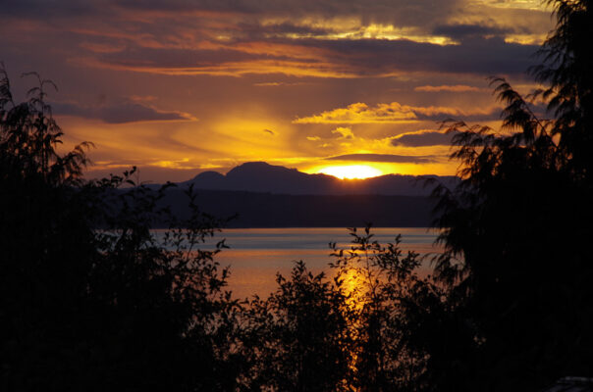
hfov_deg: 8.1
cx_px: 296
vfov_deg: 5.4
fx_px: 4192
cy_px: 196
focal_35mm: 255
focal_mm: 170
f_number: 10
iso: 200
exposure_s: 1/125
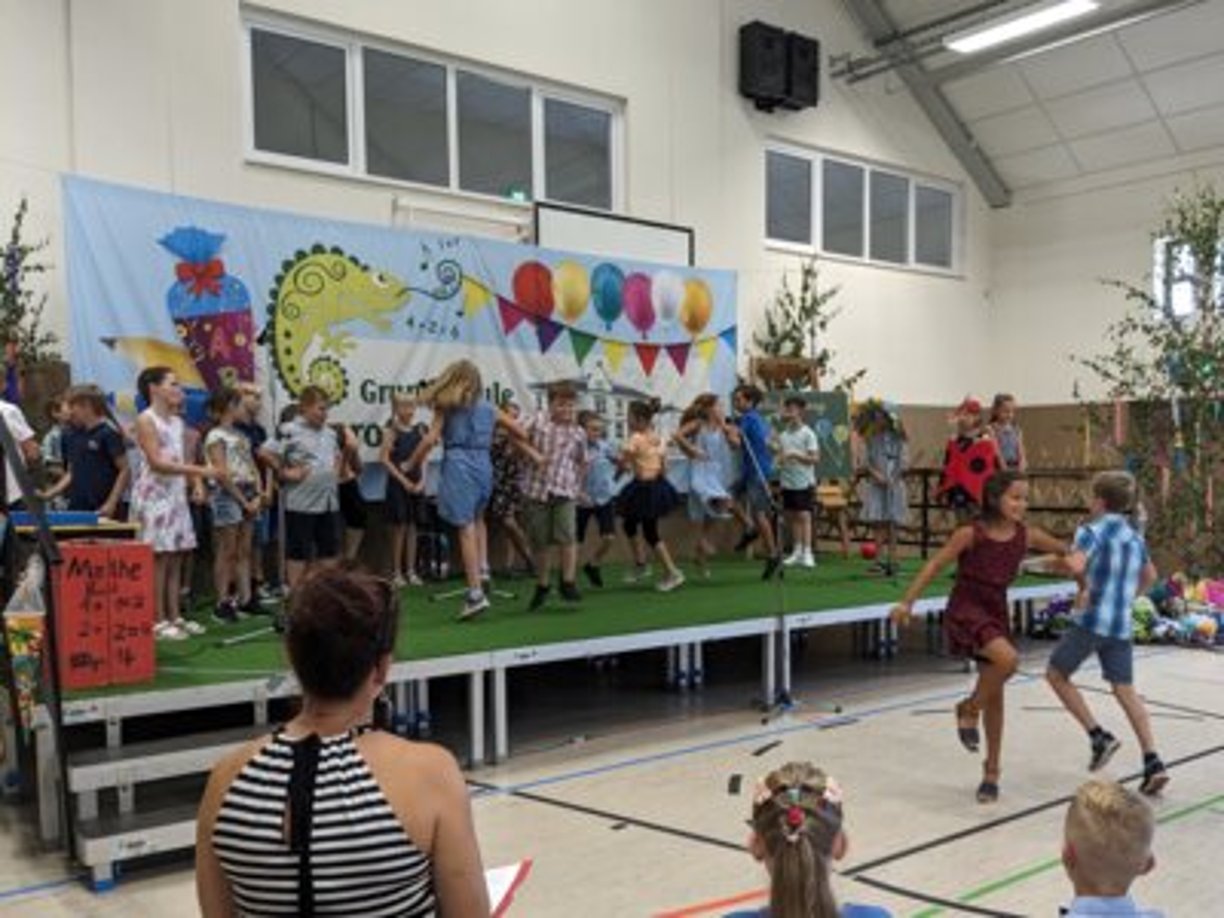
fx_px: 955
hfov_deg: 65.3
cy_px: 459
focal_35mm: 27
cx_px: 612
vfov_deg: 51.4
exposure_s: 1/99.9
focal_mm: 4.38
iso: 143
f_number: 1.73
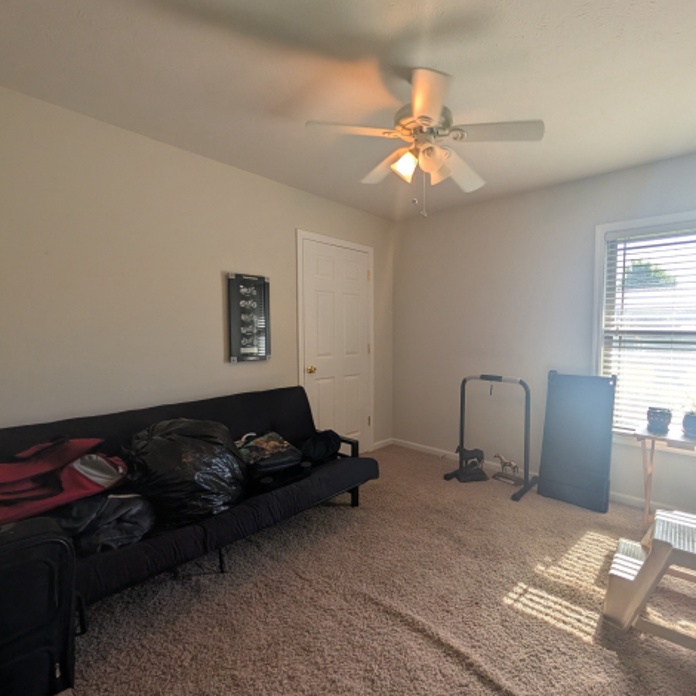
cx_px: 419
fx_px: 341
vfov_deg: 91.1
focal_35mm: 15
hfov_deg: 89.9
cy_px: 351
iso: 54
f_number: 1.7
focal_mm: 2.02
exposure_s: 1/182
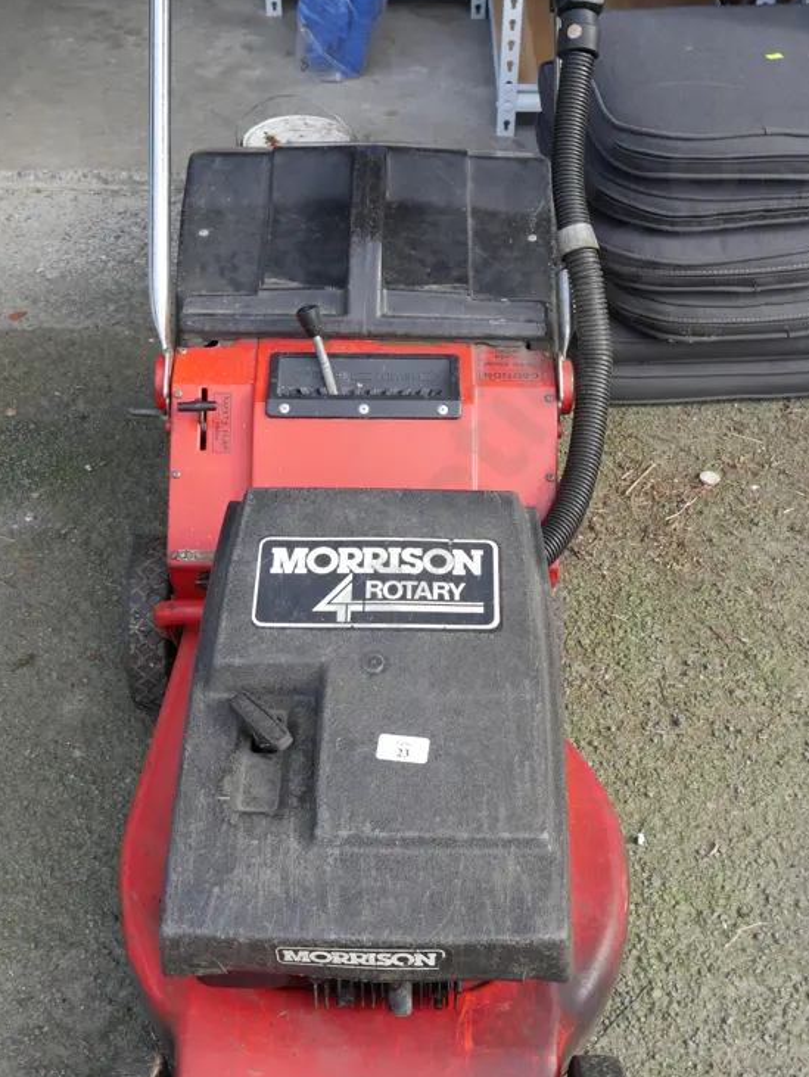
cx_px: 419
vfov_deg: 44.8
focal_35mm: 42
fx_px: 1308
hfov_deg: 34.4
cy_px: 550
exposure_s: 1/200
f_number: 5.6
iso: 200
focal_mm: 15
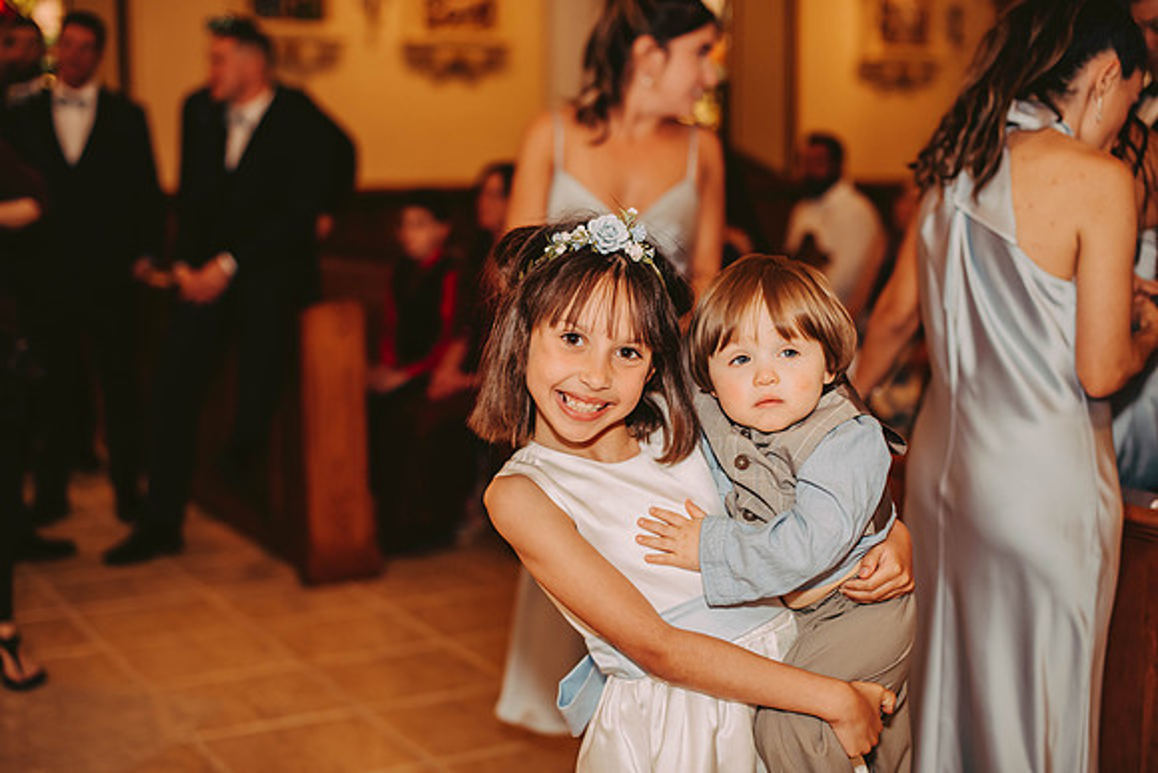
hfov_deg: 39.6
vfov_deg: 27.0
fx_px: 1609
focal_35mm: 50
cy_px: 386
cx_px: 579
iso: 1000
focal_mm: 50
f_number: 2
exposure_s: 1/160
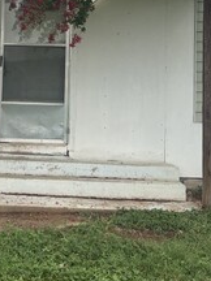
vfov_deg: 24.4
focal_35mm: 77
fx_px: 626
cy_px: 14
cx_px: 7
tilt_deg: +1.8
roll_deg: -1.7
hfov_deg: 18.7
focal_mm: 5.7
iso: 50
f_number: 1.5
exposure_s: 1/1159
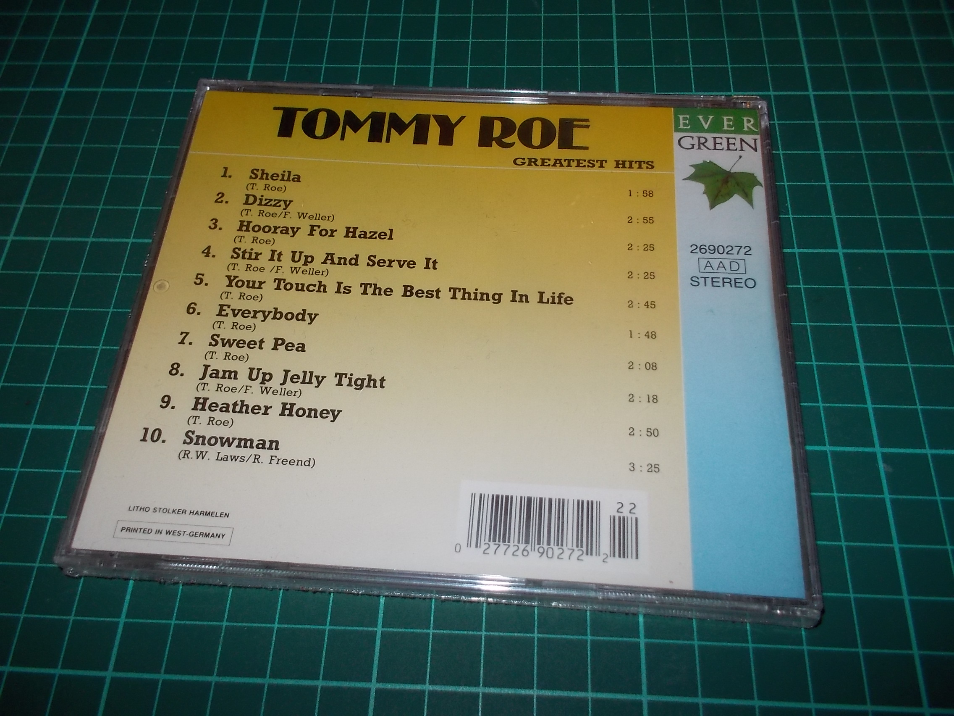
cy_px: 358
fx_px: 799
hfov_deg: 61.7
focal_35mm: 29
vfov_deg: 48.2
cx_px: 477
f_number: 3.3
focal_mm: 4.1
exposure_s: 1/30
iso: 200
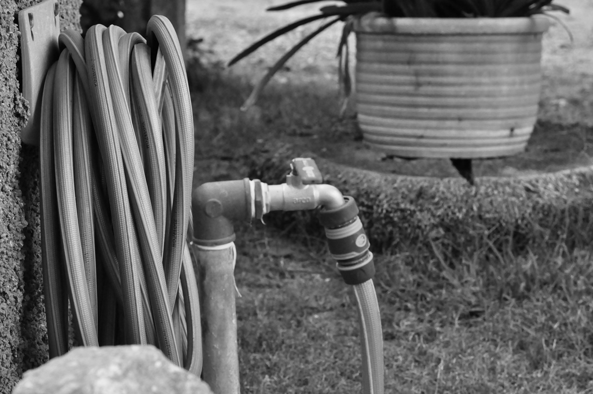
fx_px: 1727
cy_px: 197
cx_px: 296
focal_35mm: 105
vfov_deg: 13.0
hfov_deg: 19.5
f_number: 7.1
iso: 1600
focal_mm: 70
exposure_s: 1/800
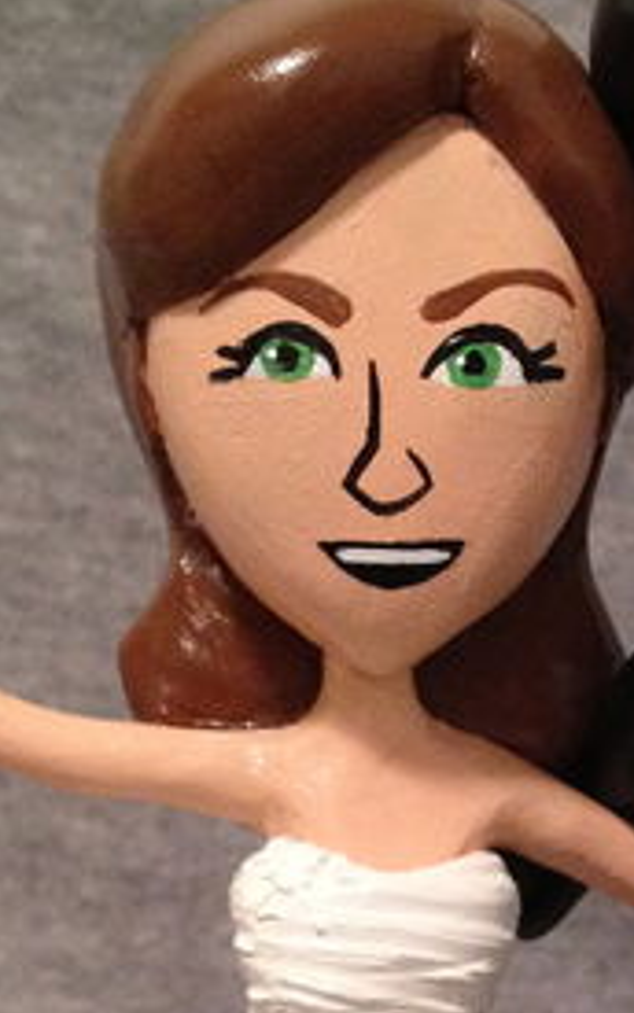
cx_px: 627
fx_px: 2984
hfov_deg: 12.0
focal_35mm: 108
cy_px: 936
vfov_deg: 18.9
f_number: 2.4
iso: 320
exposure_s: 1/20
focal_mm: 4.28
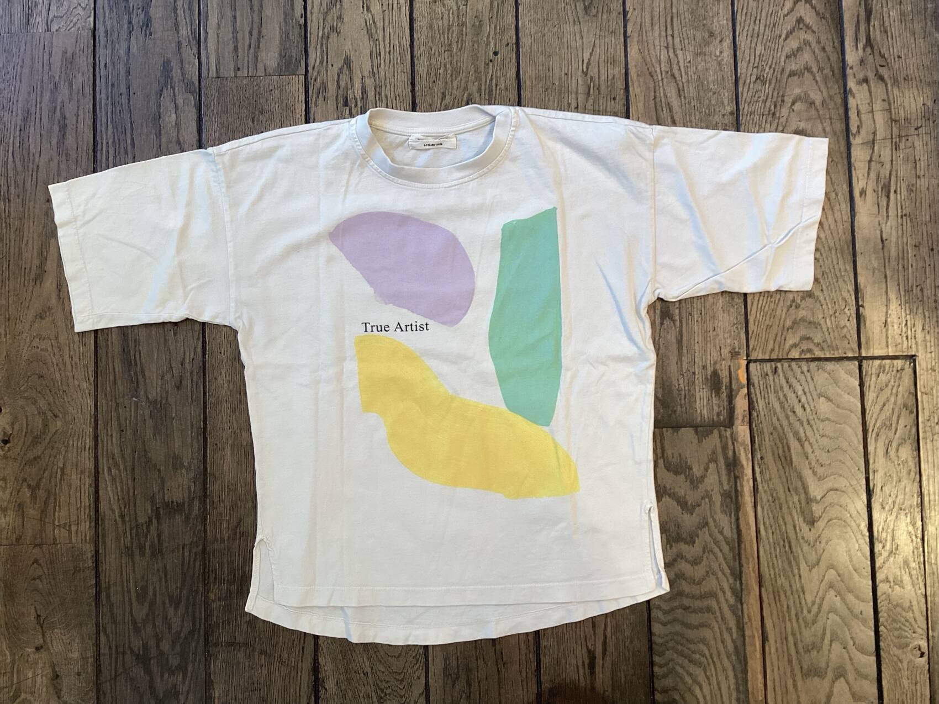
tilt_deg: -87.0
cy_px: 352
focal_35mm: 31
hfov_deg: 58.4
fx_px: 841
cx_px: 470
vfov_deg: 45.4
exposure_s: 1/100
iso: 80
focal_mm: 3.3
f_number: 2.4
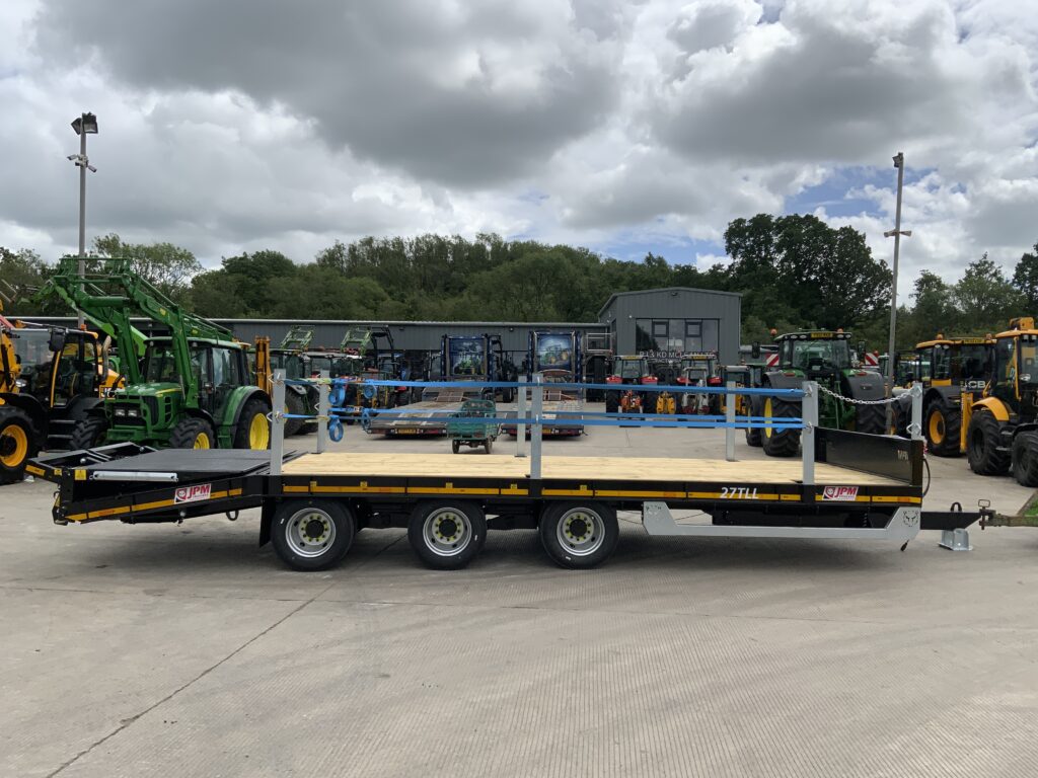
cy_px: 389
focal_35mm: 29
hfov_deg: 61.7
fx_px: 870
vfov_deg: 48.2
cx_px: 519
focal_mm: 3
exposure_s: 1/2538
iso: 16
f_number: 1.8
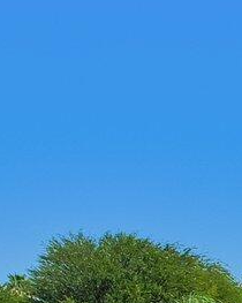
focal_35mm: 161
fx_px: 1443
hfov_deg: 8.1
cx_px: 753
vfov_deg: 10.5
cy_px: 696
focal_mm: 8.4
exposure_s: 1/2500
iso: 100
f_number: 2.8
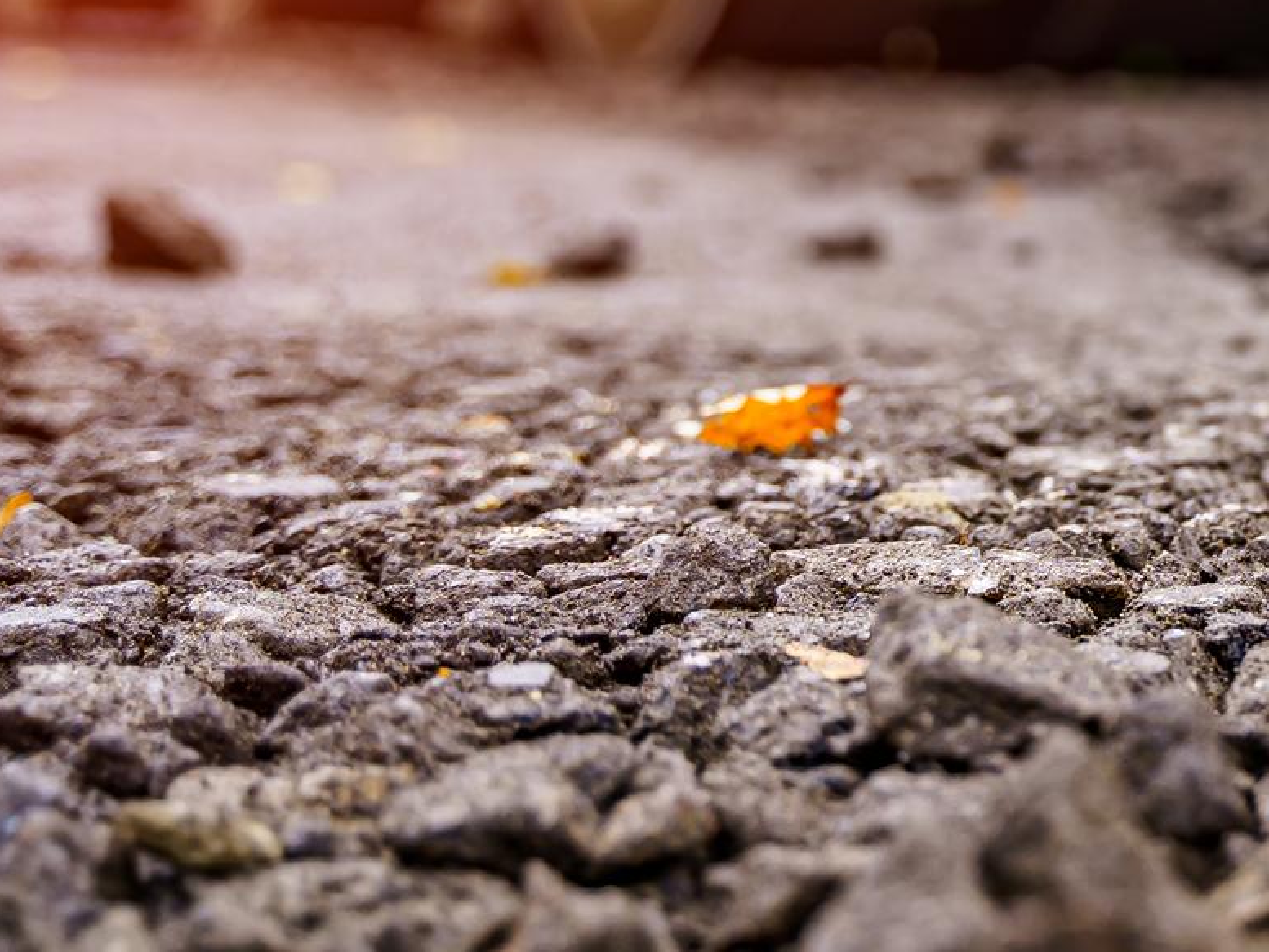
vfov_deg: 14.0
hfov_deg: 18.1
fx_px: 3850
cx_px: 1383
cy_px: 225
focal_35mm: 105
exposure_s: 1/100
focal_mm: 40
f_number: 2.8
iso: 200
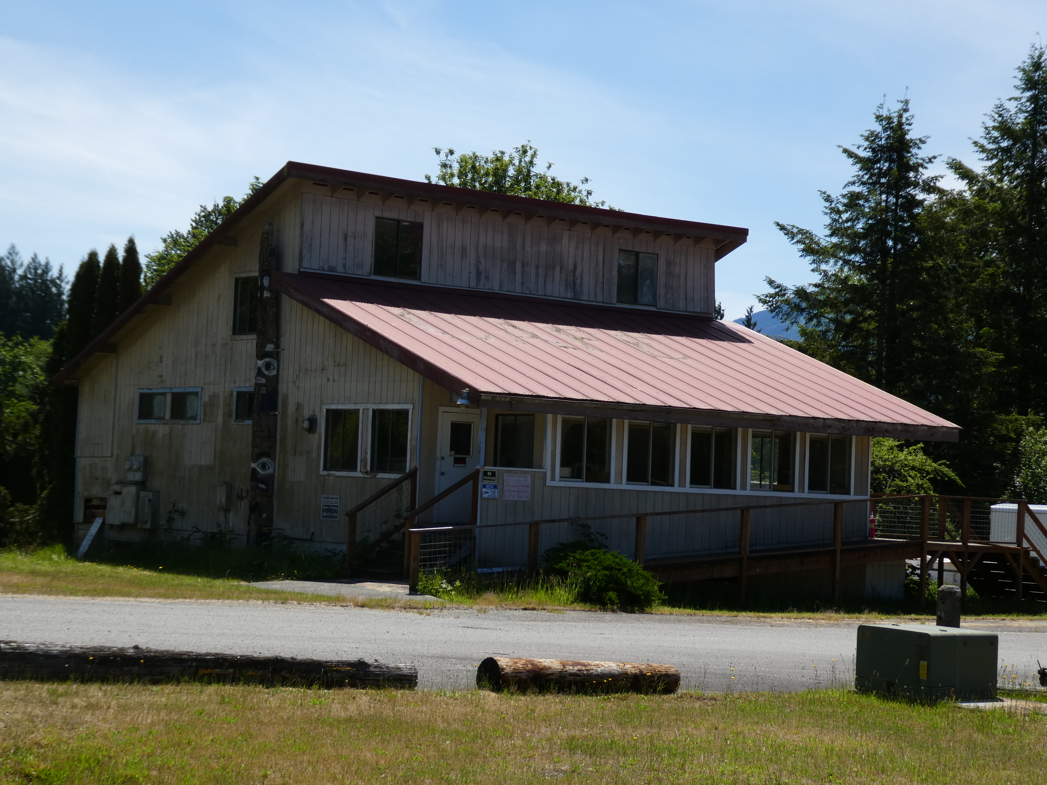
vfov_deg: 21.0
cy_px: 392
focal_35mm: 70
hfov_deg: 27.8
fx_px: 2117
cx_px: 524
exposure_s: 1/500
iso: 80
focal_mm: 12.5
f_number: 4.5
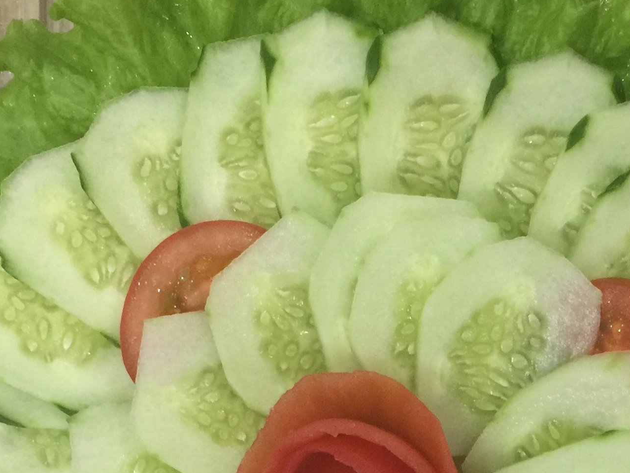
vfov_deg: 19.1
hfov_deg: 26.2
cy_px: 512
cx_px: 424
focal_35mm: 74
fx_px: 1347
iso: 80
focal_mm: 4.15
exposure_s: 1/17
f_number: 2.2
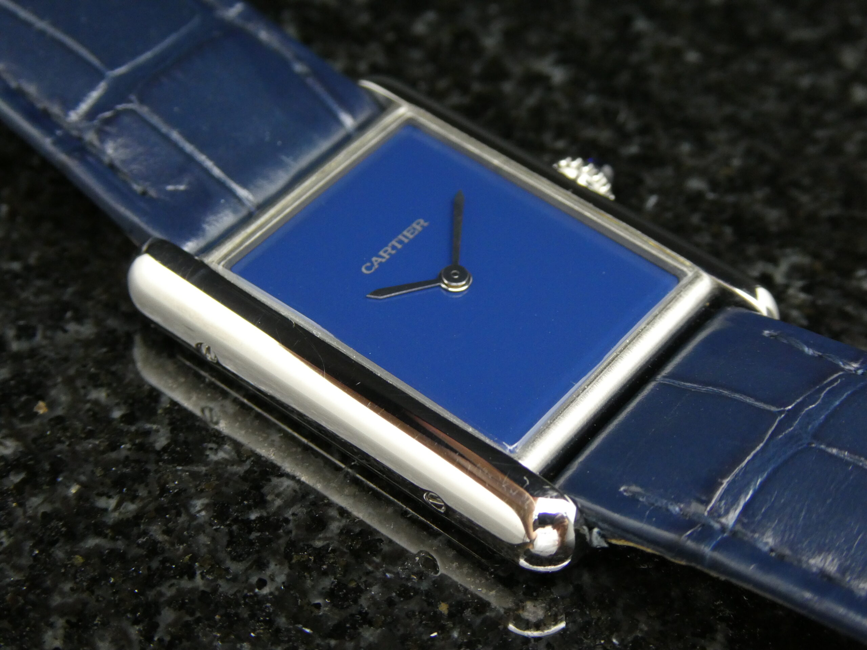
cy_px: 325
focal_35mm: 74
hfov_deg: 26.3
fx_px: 1853
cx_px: 434
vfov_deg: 19.9
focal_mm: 13.2
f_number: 4.6
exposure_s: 1/80
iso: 500
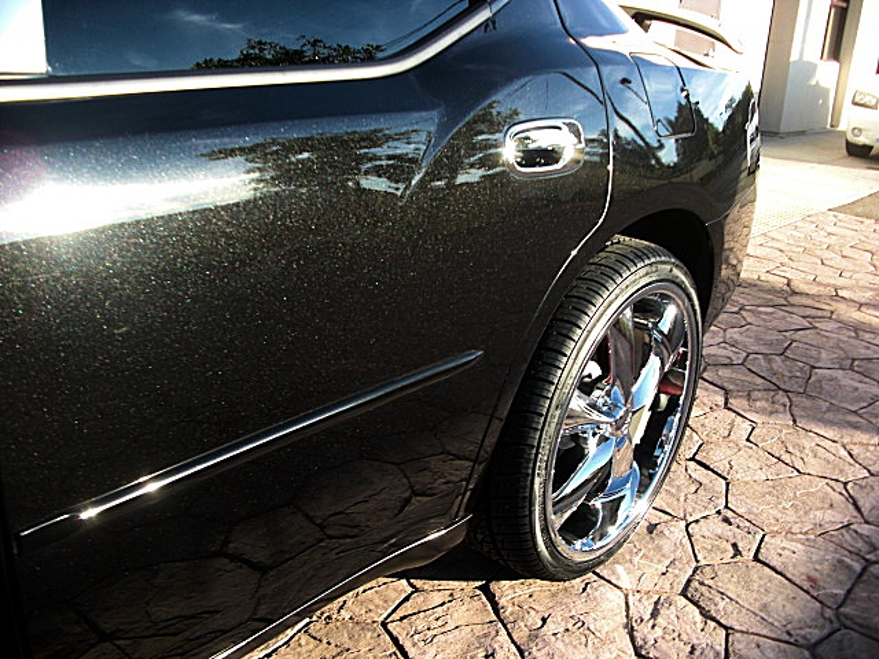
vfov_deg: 39.7
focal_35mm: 36
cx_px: 440
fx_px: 914
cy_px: 330
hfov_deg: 51.4
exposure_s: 1/160
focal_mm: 6.3
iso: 50
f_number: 2.8
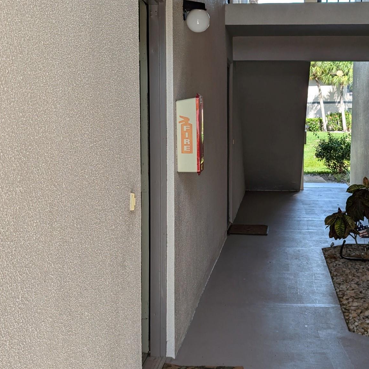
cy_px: 177
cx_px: 243
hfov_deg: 28.9
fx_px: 712
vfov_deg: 29.1
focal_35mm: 59
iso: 40
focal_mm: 6.81
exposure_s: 1/447
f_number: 1.85
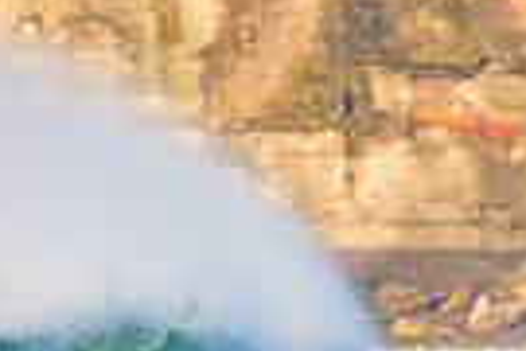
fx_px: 38293
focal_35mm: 2621
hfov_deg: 0.8
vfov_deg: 0.5
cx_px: 238
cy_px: 454
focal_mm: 500
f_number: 5.6
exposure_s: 1/2000
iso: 450
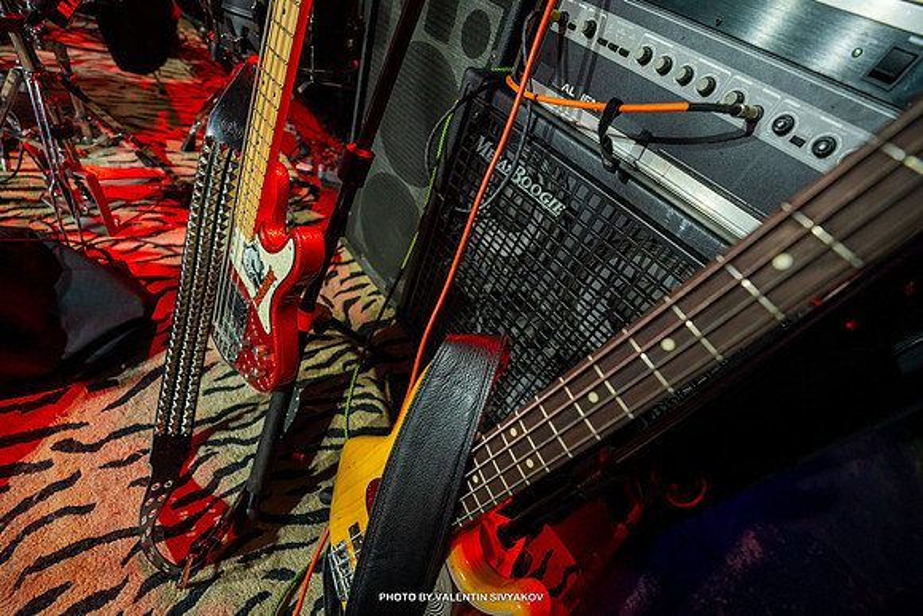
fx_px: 359
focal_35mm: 14
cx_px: 462
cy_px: 308
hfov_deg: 104.2
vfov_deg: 81.2
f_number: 2.8
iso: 1600
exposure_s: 1/200
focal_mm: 14
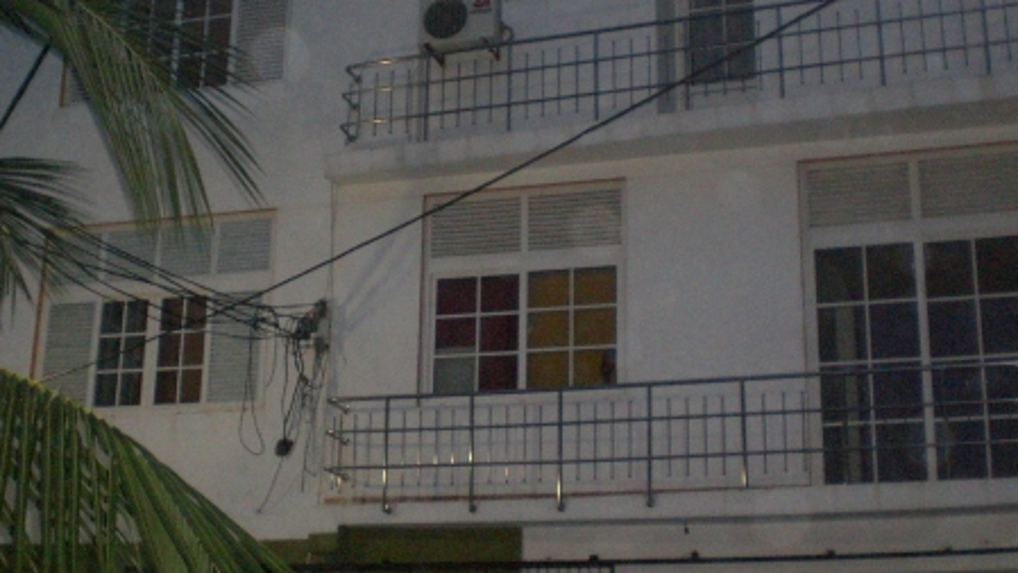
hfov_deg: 35.4
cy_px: 236
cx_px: 460
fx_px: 1593
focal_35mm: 59
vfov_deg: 20.4
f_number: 3.1
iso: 200
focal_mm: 6.3
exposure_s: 1/60
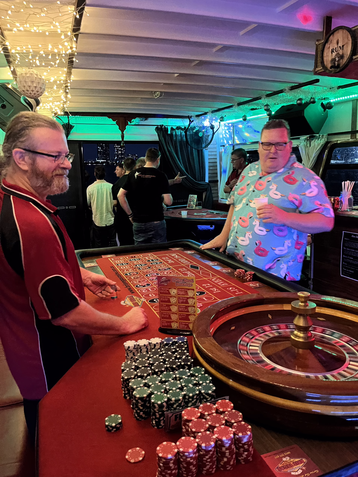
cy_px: 238
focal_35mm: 26
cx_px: 179
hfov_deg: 53.1
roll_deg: -0.4
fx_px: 359
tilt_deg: -13.8
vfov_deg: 67.3
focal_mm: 5.1
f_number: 1.6
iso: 800
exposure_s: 1/30
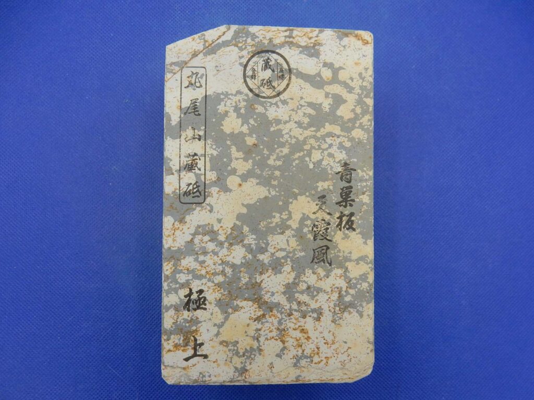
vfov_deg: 54.9
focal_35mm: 25
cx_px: 267
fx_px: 386
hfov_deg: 69.4
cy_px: 200
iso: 125
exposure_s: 1/100
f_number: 3.7
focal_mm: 4.5
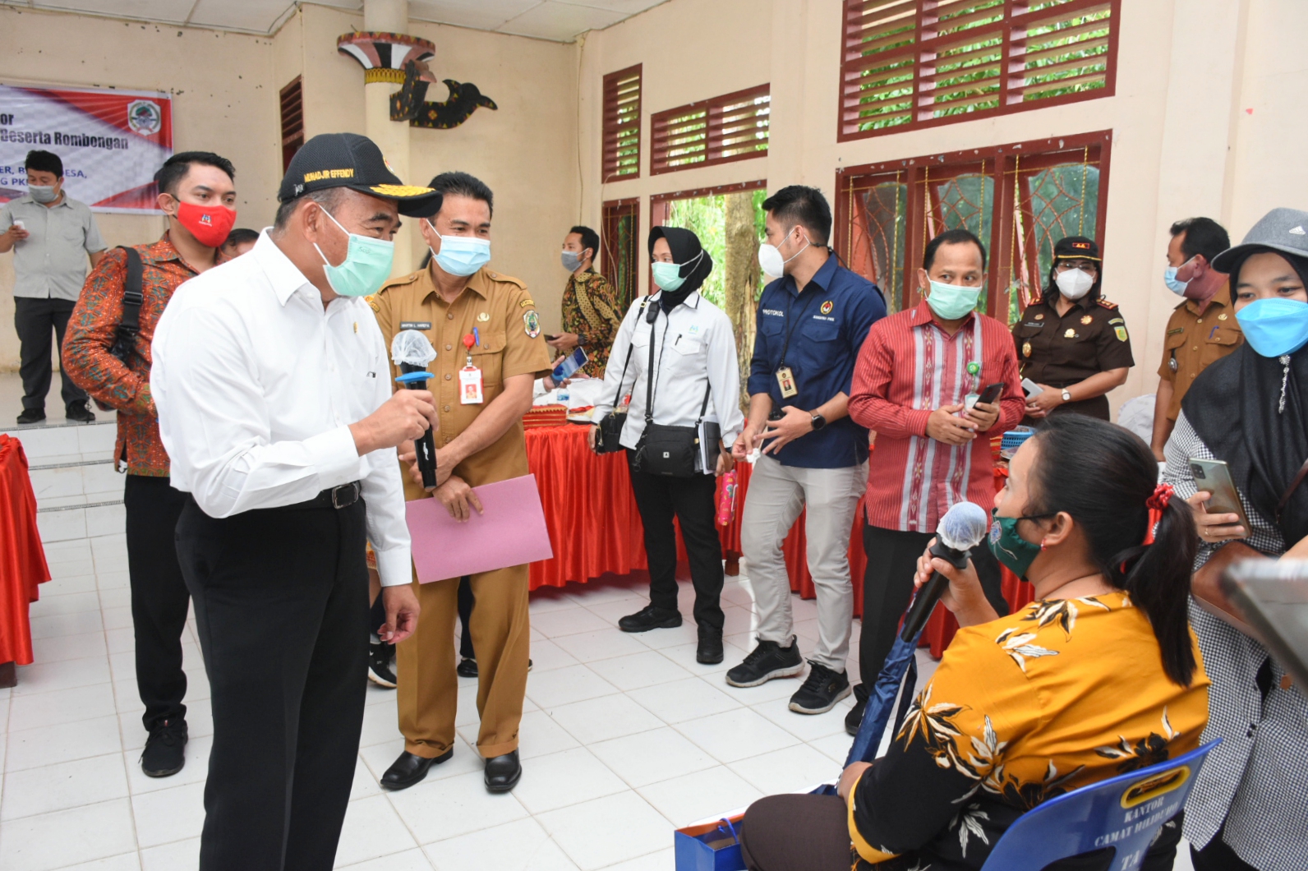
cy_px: 436
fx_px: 981
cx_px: 654
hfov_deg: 67.4
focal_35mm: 27
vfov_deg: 47.9
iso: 1000
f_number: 5
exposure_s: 1/100
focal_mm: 18
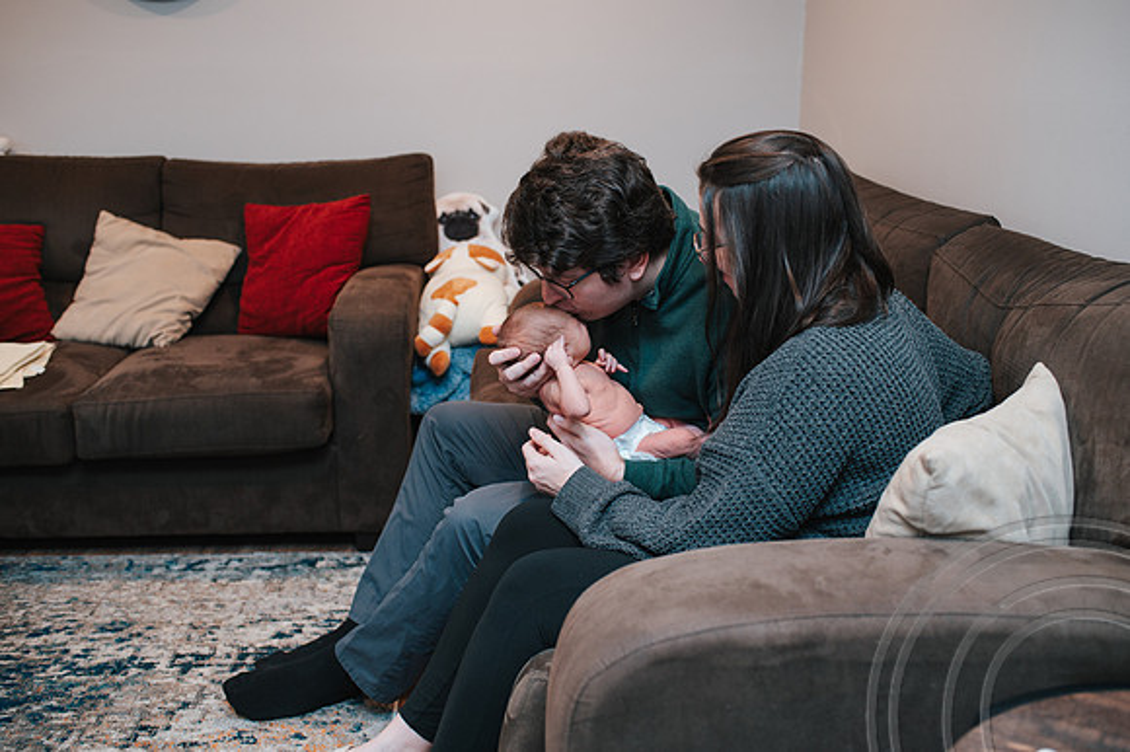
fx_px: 1098
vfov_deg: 37.8
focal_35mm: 35
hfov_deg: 54.5
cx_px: 565
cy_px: 376
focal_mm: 35
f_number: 2.8
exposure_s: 1/160
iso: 1000
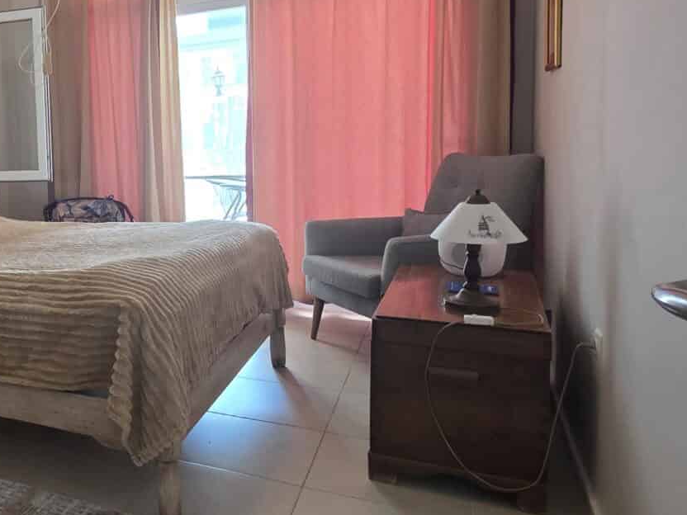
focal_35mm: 32
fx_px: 635
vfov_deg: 43.9
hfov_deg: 47.3
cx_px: 2
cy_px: 202
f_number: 1.9
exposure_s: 1/50
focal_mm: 2.2
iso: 160
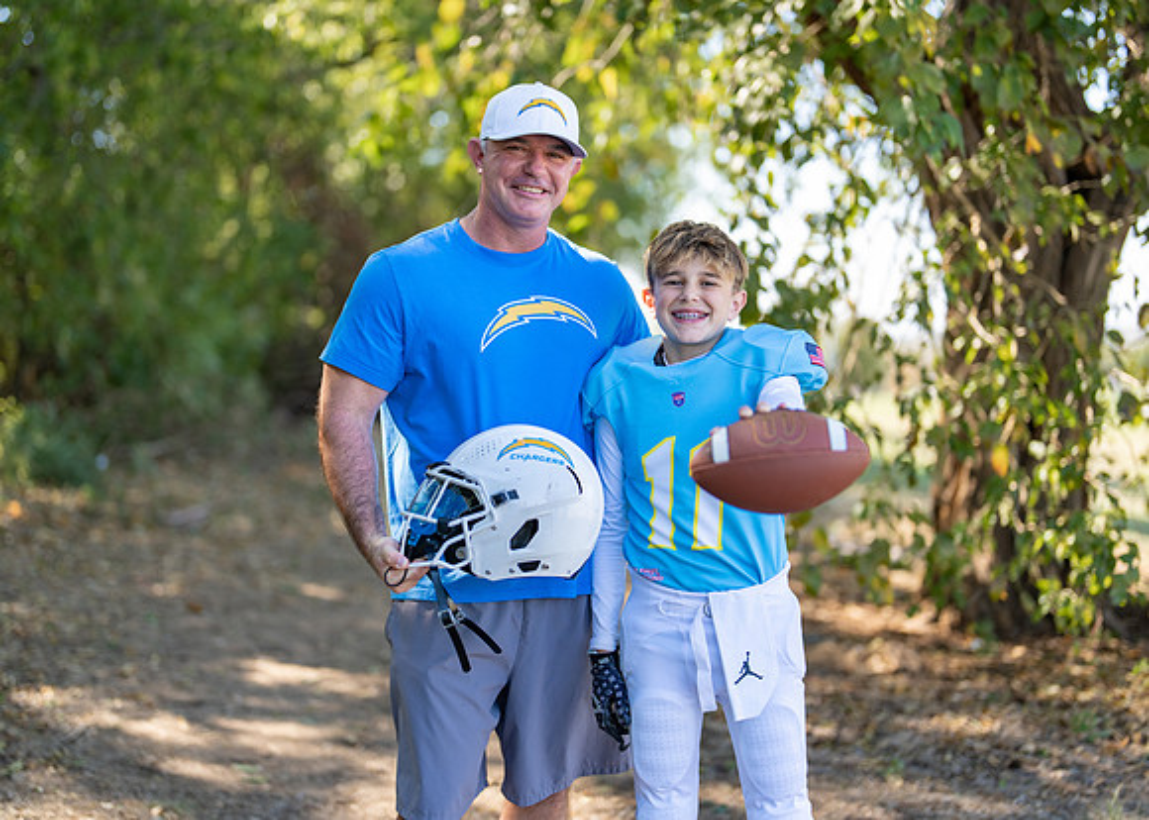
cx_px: 584
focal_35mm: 54
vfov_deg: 26.3
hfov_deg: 36.2
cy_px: 401
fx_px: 1757
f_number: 1.2
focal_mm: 50
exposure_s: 1/1250
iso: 100
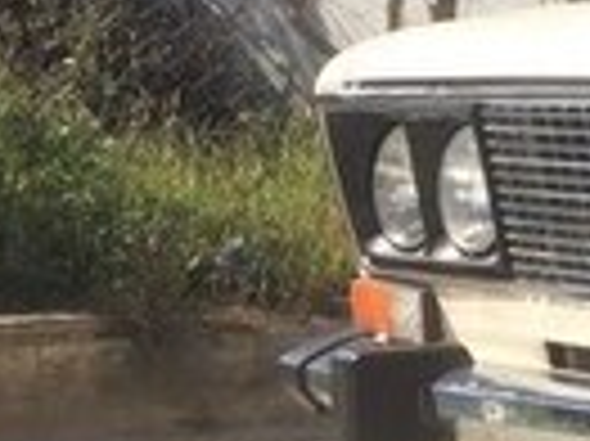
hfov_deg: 11.2
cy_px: 223
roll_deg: -2.8
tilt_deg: -1.7
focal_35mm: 146
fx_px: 2486
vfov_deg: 10.1
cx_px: 1437
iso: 32
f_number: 2.2
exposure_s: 1/1244
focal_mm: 4.15
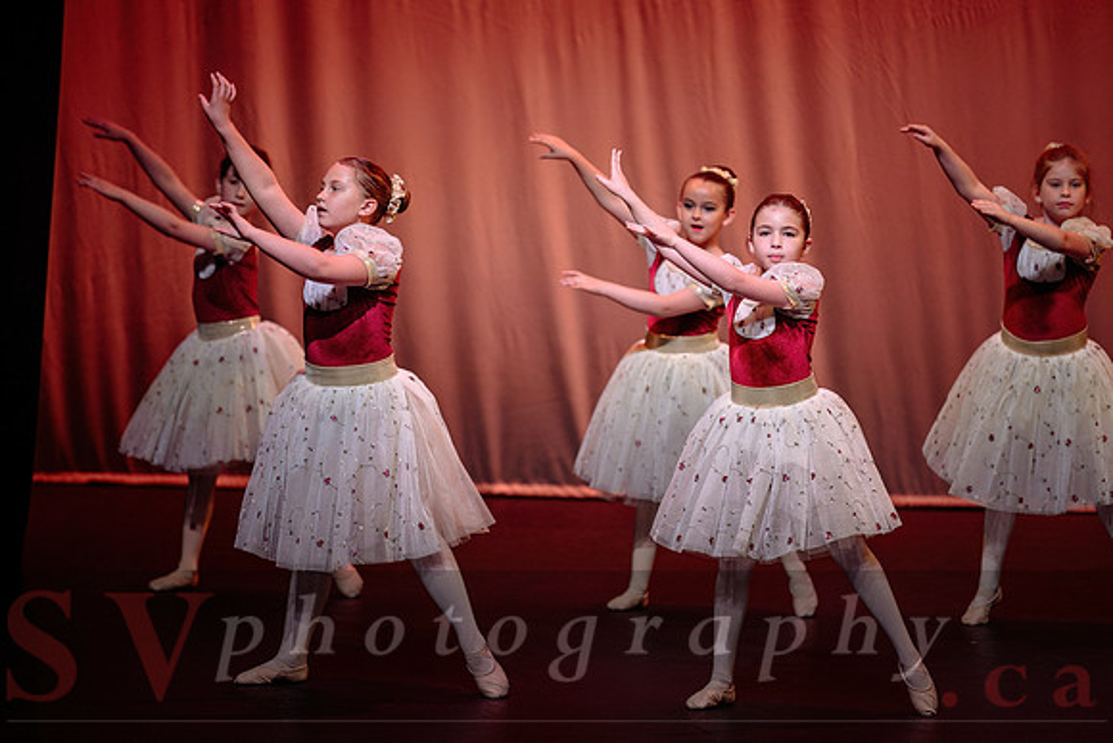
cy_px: 338
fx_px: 6522
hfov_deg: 9.8
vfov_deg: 6.5
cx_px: 488
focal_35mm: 211
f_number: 2.8
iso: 1250
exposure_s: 1/500
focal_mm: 185
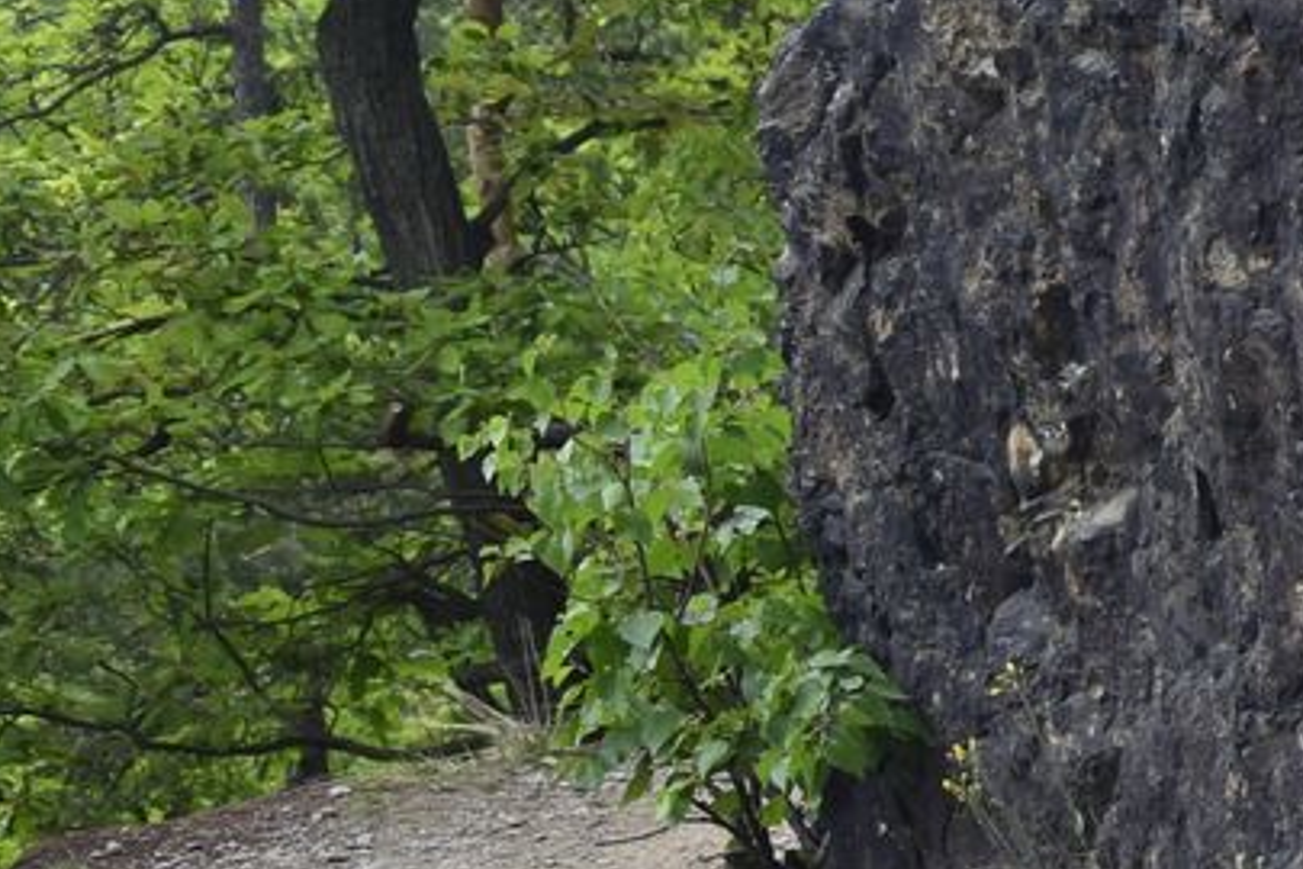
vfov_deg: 8.4
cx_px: 2947
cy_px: 111
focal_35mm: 163
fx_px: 5899
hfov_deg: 11.0
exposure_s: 1/400
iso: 180
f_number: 4.5
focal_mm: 22
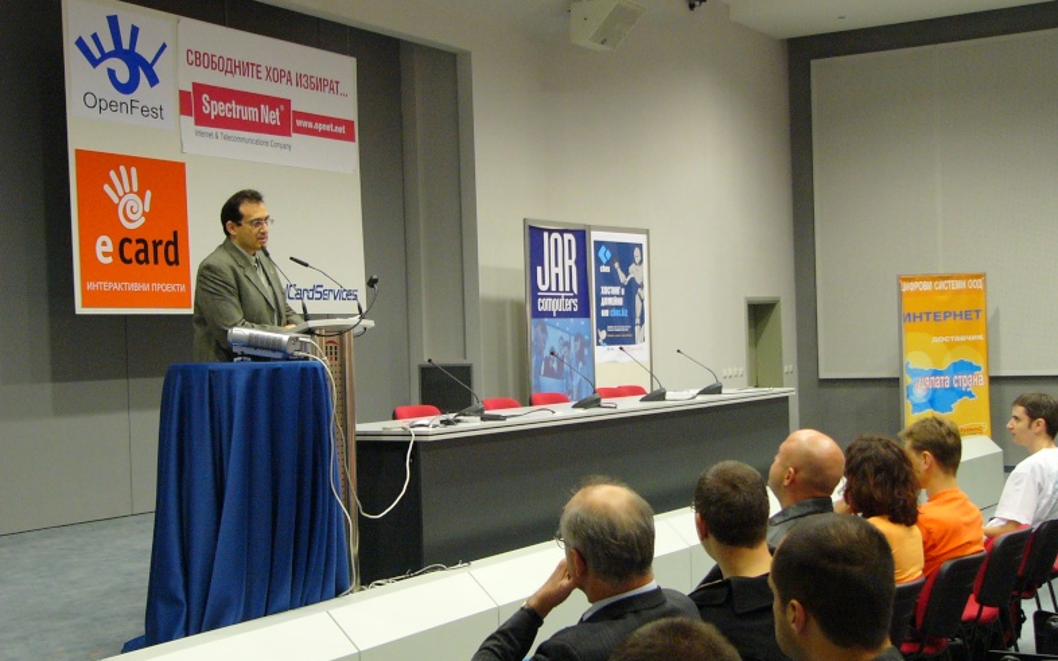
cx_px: 537
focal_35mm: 55
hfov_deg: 36.9
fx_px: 1586
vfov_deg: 23.5
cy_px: 347
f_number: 2.8
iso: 200
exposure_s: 1/10
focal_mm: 8.5
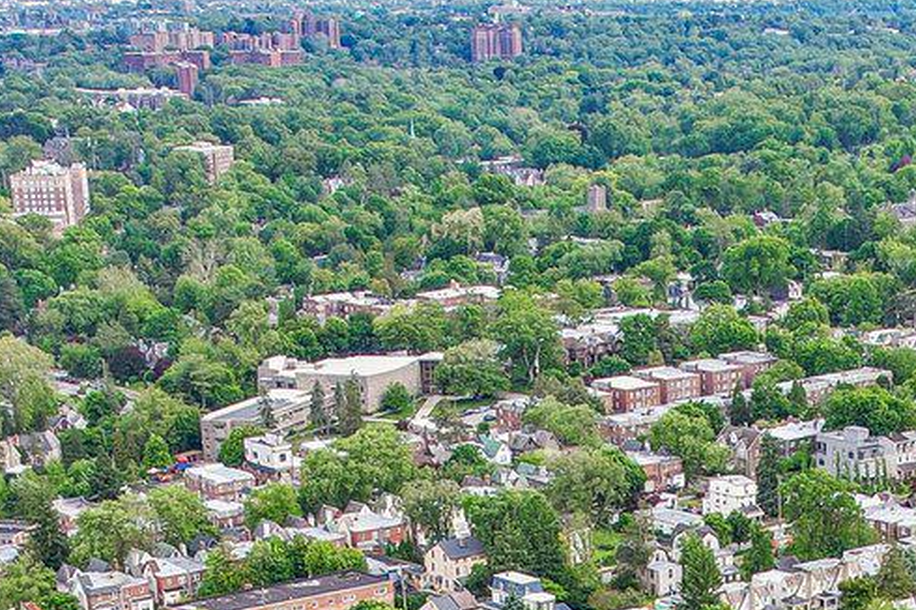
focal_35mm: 92
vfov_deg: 13.4
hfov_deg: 21.8
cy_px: 1069
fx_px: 2339
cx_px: 766
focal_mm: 8.4
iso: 110
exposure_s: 1/400
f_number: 2.8
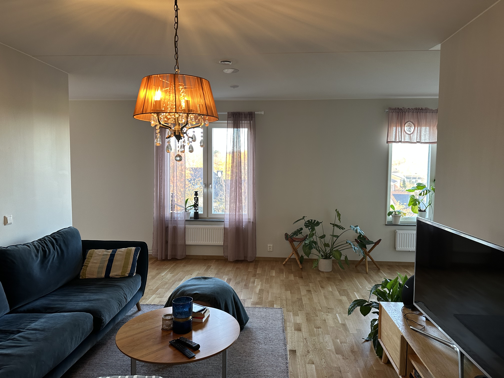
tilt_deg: -3.7
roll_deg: -0.6
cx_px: 252
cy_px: 189
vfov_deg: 56.8
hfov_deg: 71.6
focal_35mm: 24
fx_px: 349
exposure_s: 1/50
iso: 160
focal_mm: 6.86
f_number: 1.78
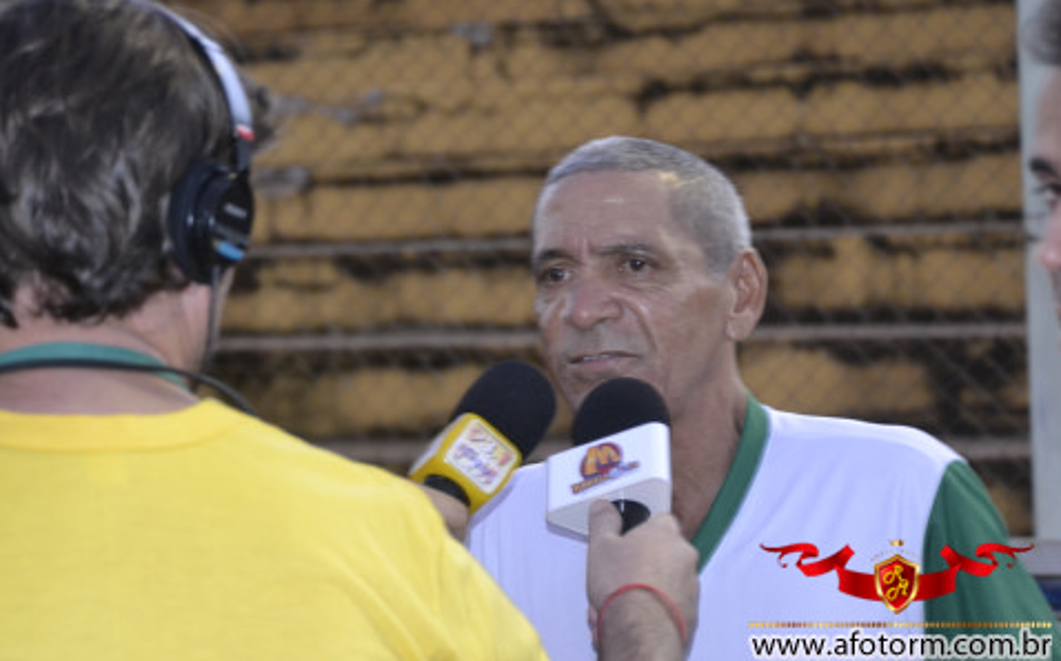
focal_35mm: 128
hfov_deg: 16.3
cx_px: 517
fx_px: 3699
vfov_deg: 10.2
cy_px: 323
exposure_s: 1/60
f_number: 5.6
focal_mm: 80
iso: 2200
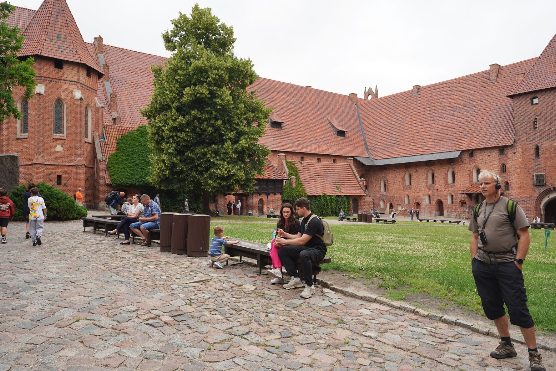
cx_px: 272
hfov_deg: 67.4
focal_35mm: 27
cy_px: 178
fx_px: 417
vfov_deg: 47.9
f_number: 6.3
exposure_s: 1/100
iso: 100
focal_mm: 24
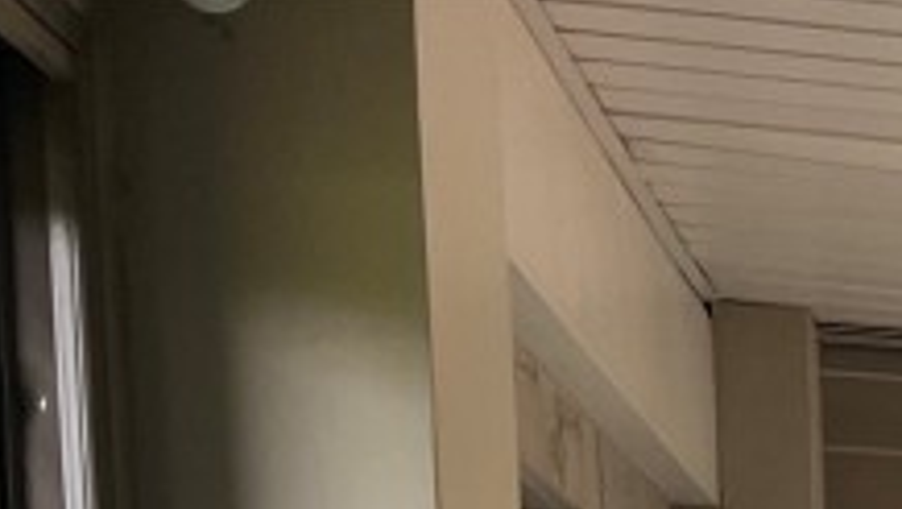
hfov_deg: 13.2
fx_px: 3183
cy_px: 1577
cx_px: 1970
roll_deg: -1.0
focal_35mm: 133
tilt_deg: -8.9
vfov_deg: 7.8
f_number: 1.5
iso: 40
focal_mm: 5.7
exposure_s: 1/121
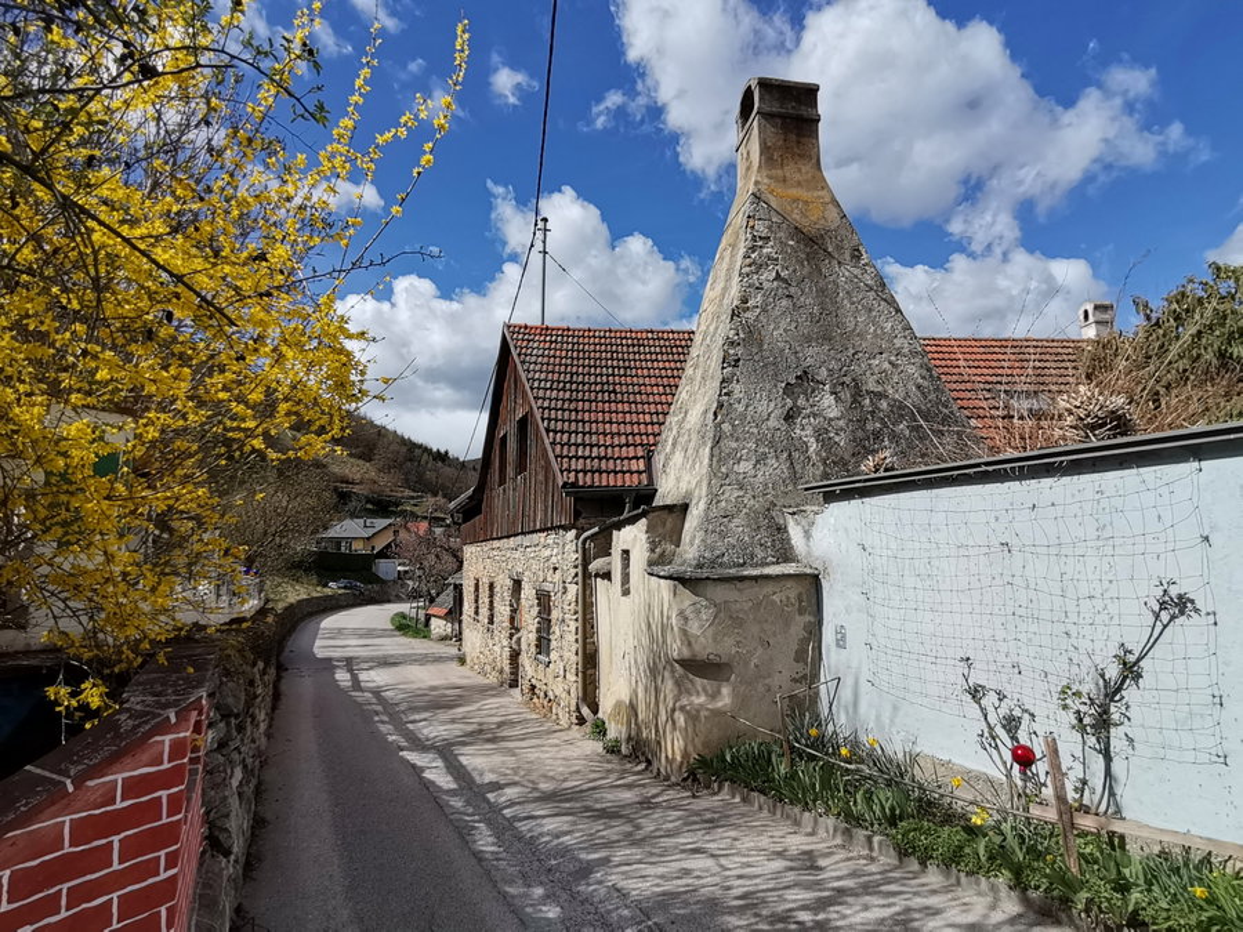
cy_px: 466
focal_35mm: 20
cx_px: 622
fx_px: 718
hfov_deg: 81.7
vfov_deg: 66.0
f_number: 2.4
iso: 50
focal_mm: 1.78
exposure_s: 1/1786
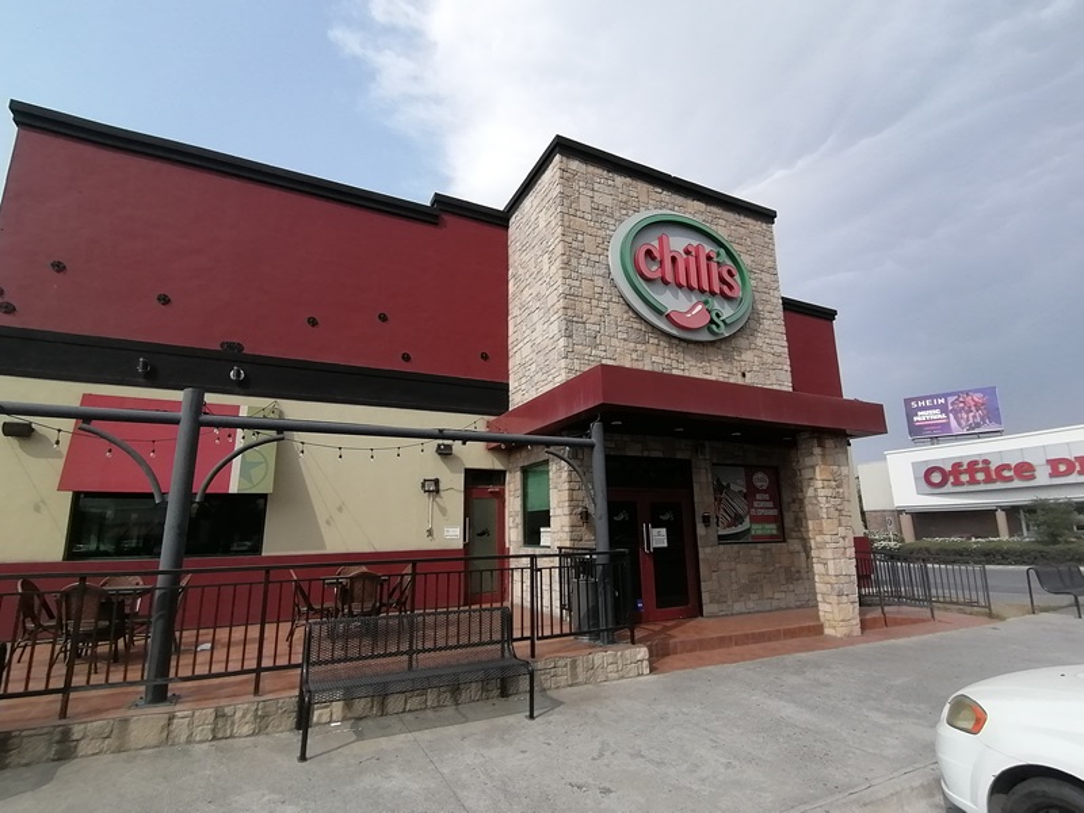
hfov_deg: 91.0
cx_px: 542
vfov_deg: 74.7
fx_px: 532
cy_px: 406
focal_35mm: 17
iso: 50
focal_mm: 2.7
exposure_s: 1/1022
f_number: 2.4
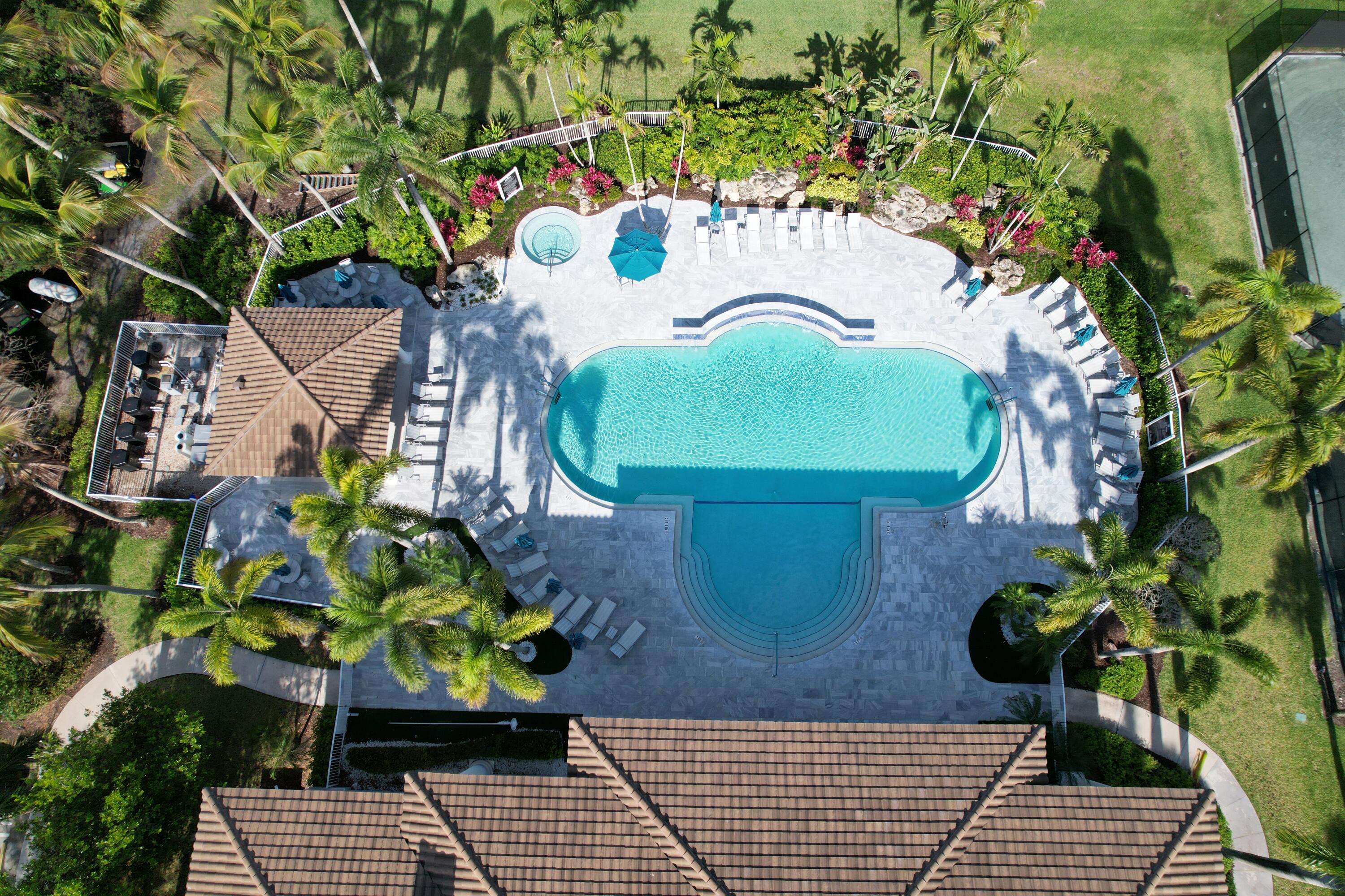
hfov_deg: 78.6
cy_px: 448
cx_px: 672
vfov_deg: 57.2
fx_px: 822
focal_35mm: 22
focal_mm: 8.38
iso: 150
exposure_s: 1/2000
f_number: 2.8
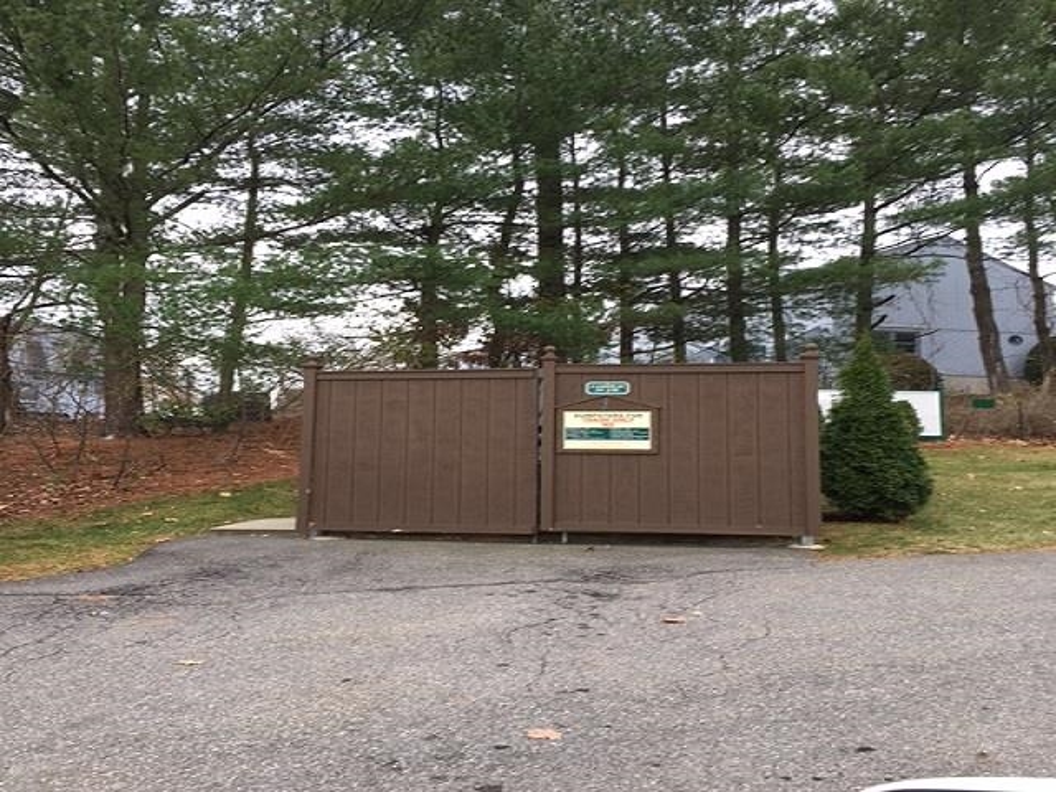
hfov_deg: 61.7
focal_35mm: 29
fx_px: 885
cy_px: 396
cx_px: 528
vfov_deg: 48.2
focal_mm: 4.15
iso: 25
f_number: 2.2
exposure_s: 1/60
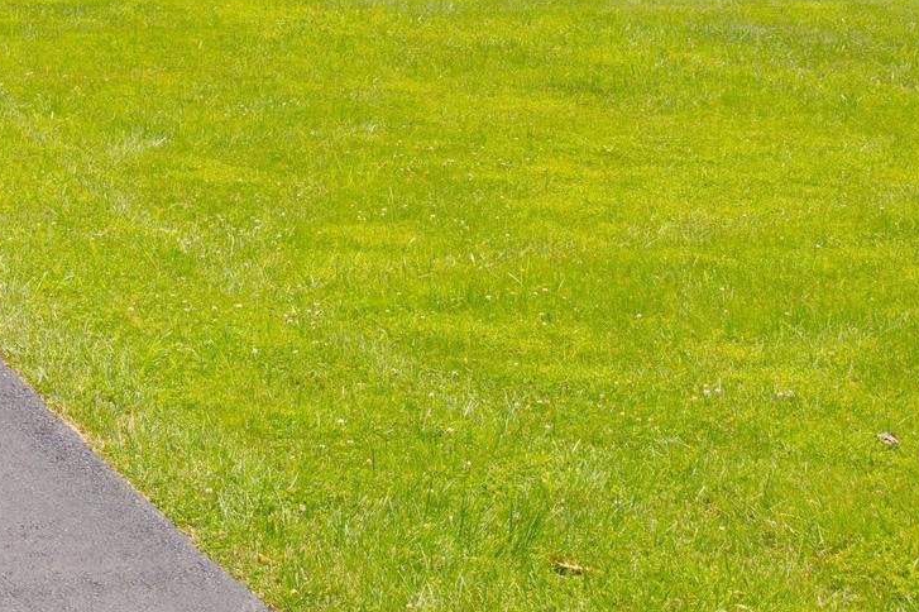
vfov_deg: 14.2
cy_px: -164
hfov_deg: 21.3
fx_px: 2373
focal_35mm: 93
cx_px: 43
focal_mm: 22
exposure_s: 1/500
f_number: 11
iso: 100
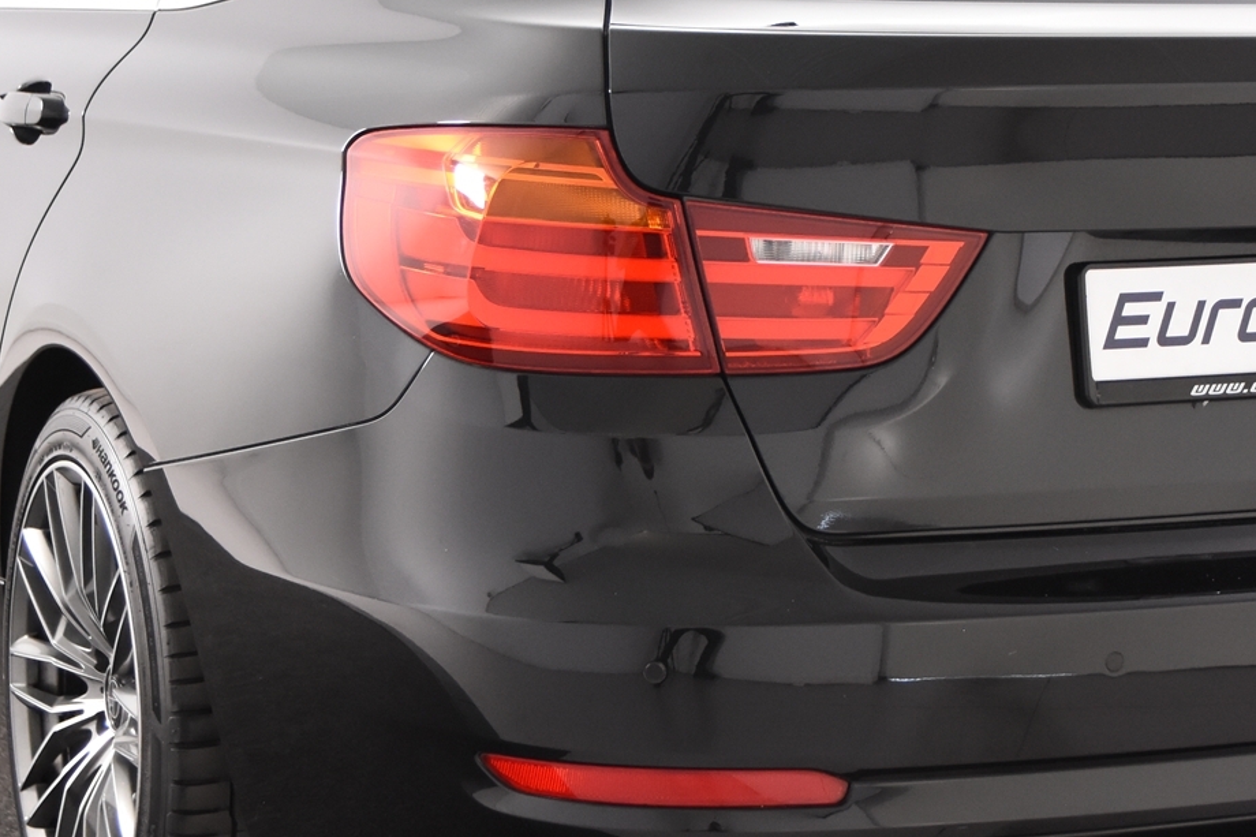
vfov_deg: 14.1
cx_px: 752
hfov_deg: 21.0
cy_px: 335
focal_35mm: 97
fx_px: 3385
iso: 1600
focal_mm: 31
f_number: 3.5
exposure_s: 1/50
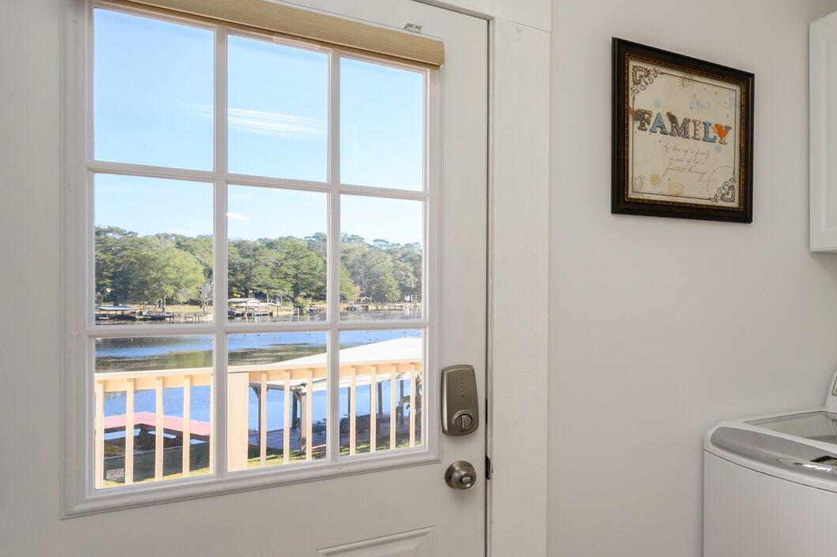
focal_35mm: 27
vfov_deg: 47.8
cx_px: 795
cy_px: 301
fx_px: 627
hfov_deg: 55.5
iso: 250
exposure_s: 1/125
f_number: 9
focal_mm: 14
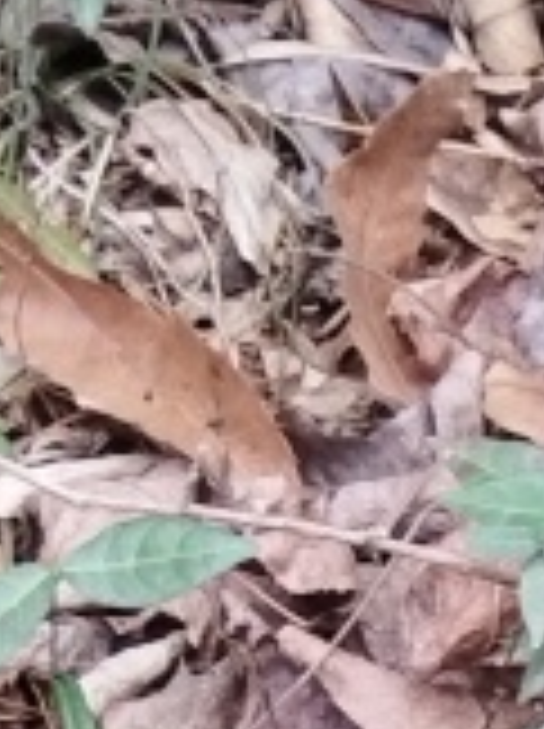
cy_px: 2135
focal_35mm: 191
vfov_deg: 8.7
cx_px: 1007
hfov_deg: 7.5
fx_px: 4013
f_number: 1.9
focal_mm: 4.95
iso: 484
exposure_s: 1/50
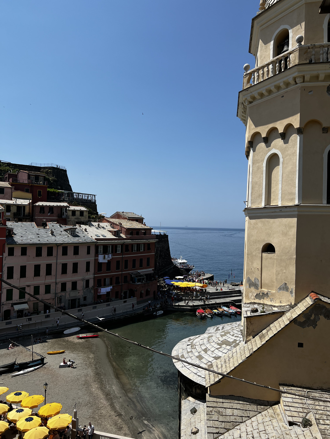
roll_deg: -1.0
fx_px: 330
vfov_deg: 67.3
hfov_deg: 53.1
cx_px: 165
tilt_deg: +1.1
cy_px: 220
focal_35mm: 26
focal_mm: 5.7
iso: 50
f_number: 1.5
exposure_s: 1/6579
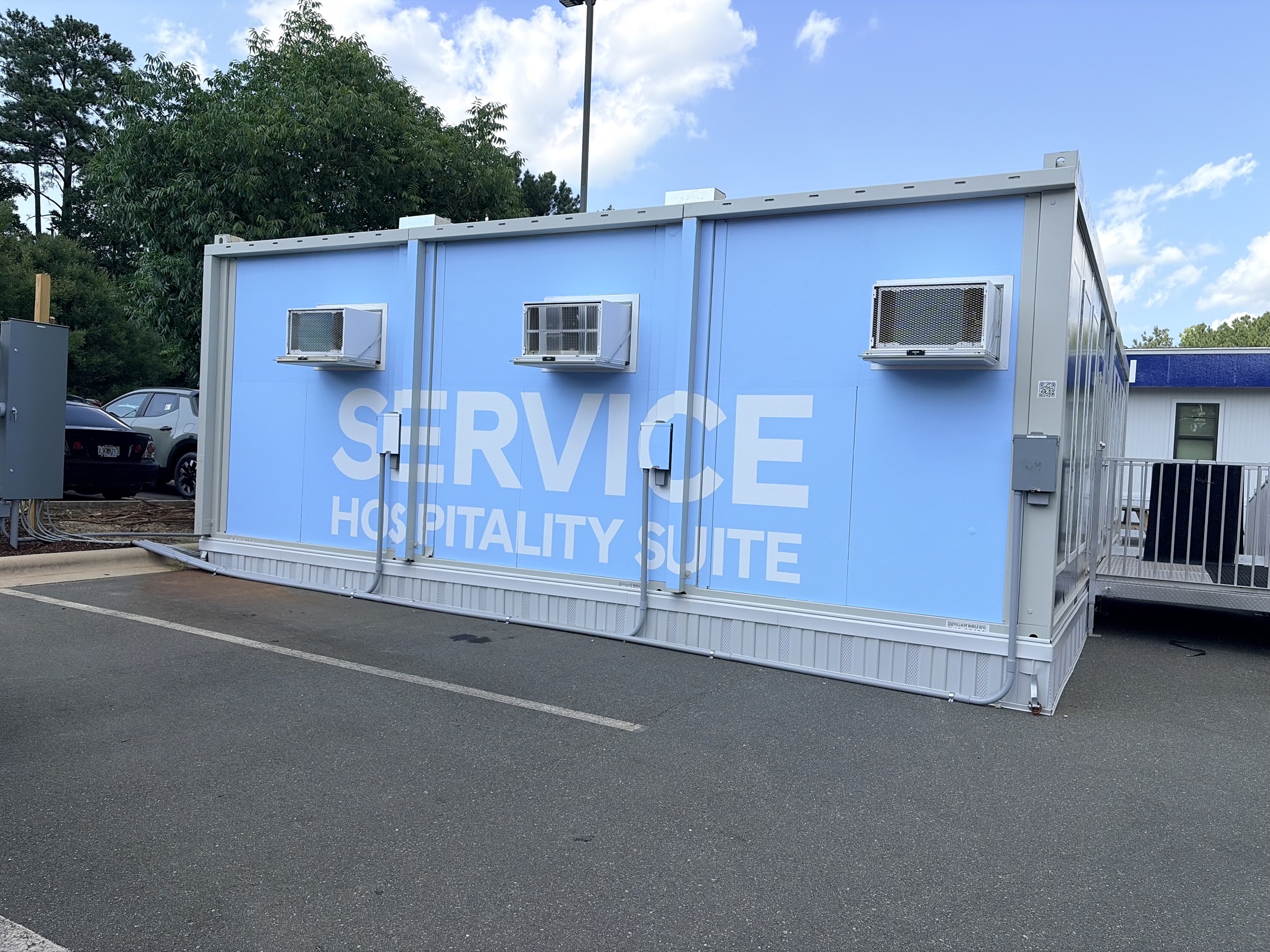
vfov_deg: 53.1
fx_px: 954
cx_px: 635
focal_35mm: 26
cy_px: 476
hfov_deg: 67.3
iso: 50
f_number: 1.6
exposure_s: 1/3279
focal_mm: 5.96
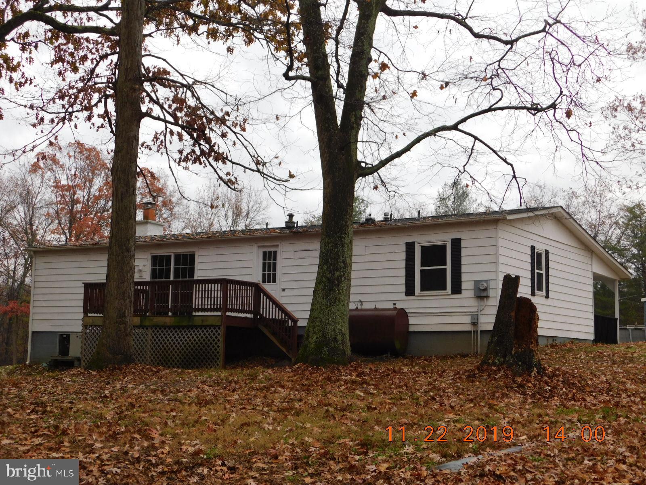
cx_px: 323
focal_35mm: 51
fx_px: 952
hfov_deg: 37.5
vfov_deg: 28.6
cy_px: 242
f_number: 3.8
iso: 125
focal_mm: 9
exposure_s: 1/80
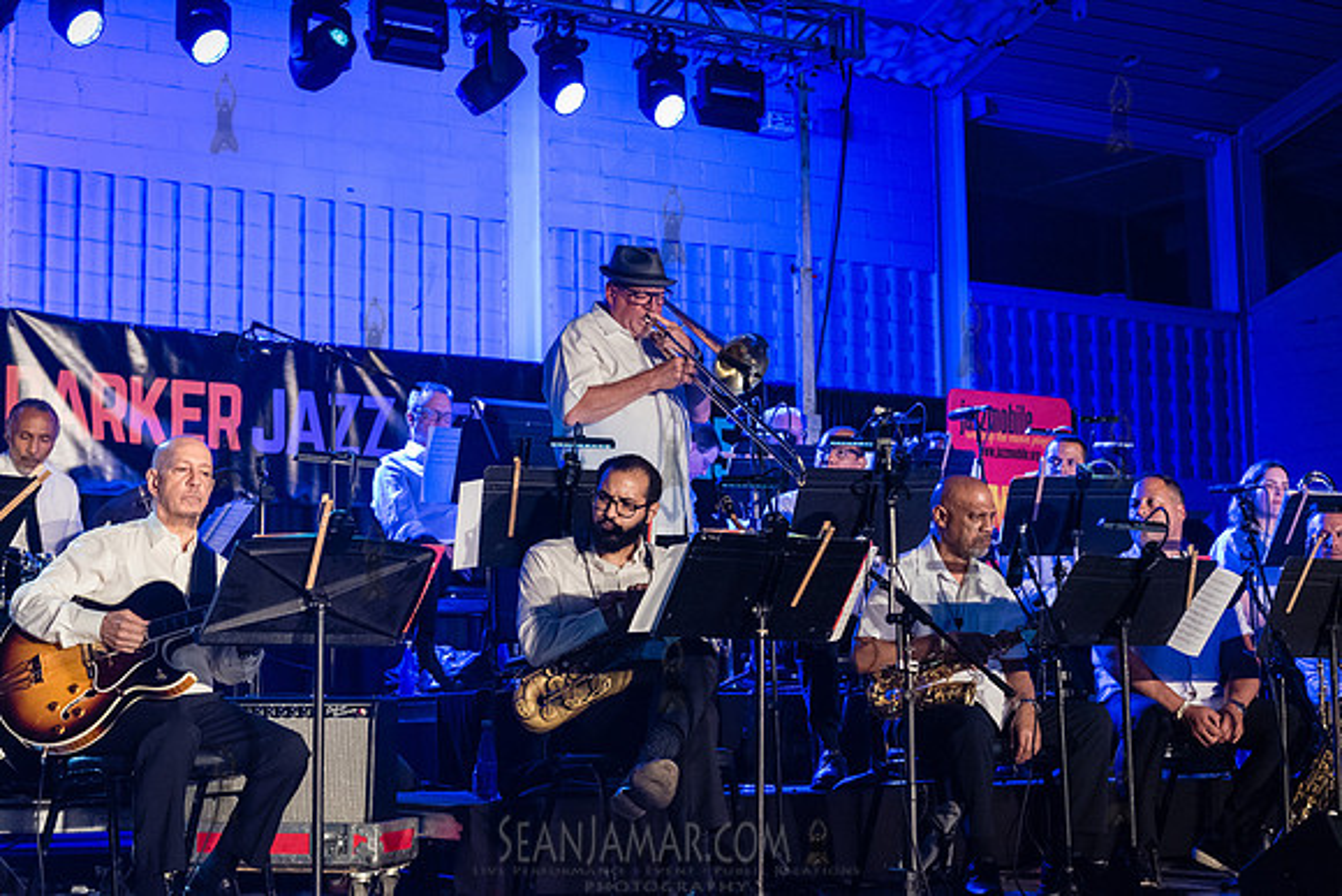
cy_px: 448
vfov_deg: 21.9
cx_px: 671
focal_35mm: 62
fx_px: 2312
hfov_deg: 32.4
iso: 5000
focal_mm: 62
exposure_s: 1/400
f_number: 3.5
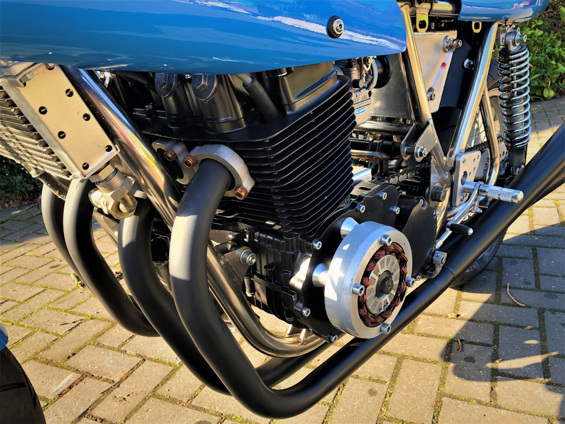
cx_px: 282
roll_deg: -0.4
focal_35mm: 28
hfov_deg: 63.4
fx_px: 457
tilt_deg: -17.0
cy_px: 212
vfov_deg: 49.7
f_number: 1.8
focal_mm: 3.99
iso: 25
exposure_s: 1/120
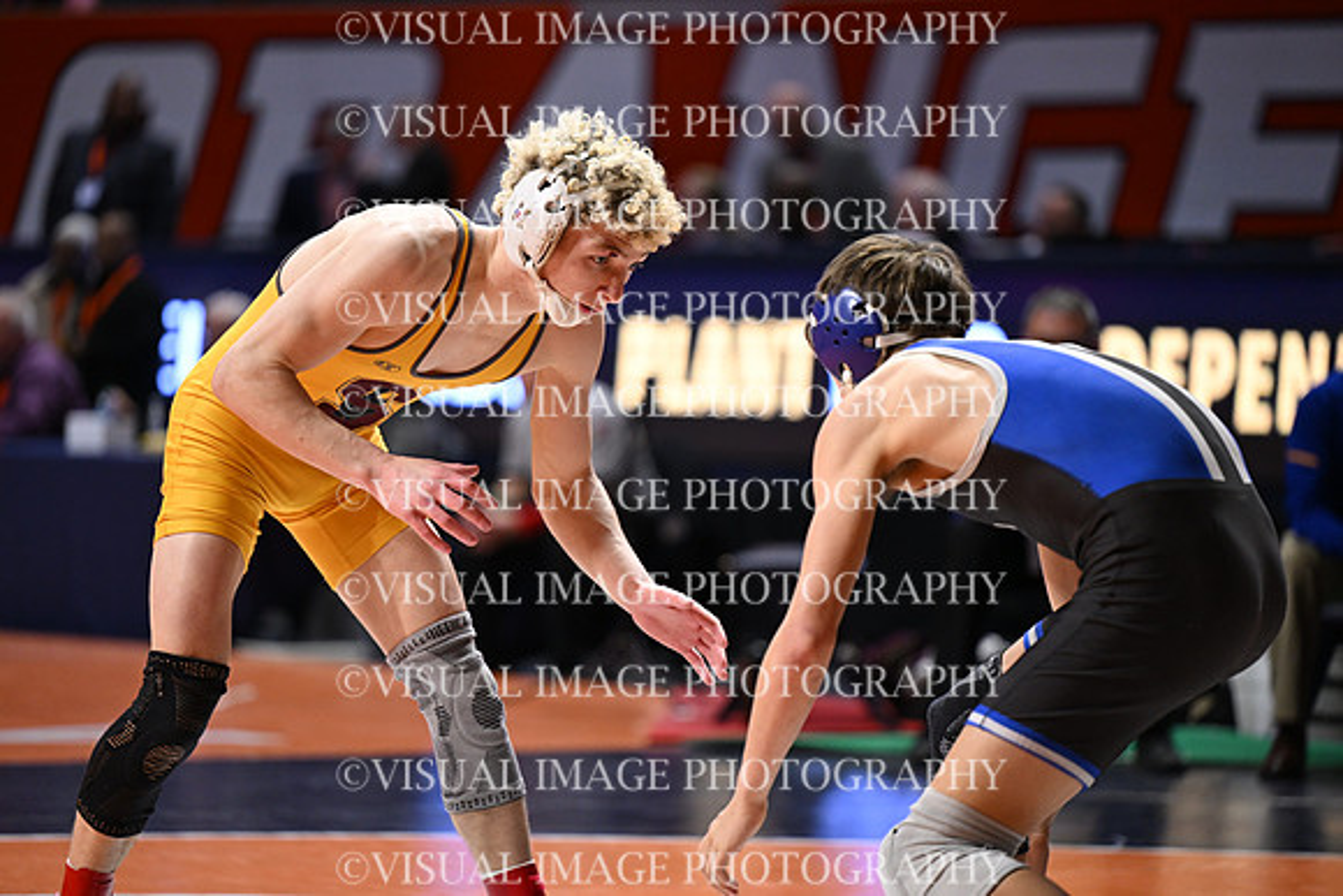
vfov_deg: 7.9
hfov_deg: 11.7
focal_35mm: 175
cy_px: 448
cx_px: 672
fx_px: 6530
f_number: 2.8
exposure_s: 1/1000
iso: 2500
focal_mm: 175
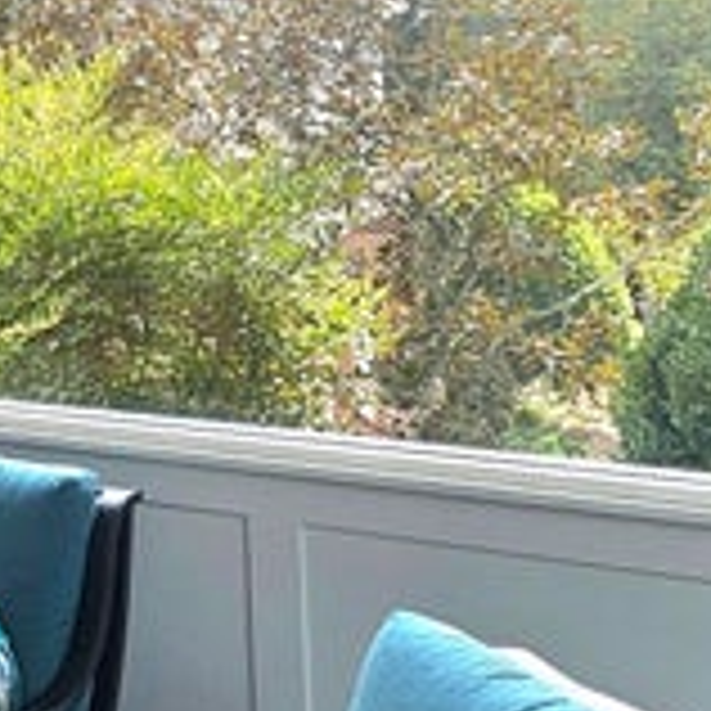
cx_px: -295
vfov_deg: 26.9
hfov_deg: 23.4
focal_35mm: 62
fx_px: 1441
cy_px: 86
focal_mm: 2.2
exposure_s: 1/435
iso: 50
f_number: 2.2
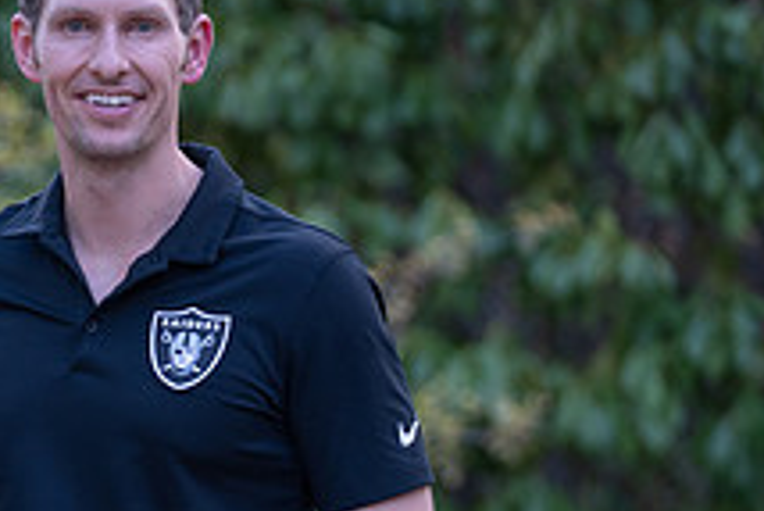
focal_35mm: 369
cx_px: -25
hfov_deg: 5.6
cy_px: 498
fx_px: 7836
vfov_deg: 3.7
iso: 640
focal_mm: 136
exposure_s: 1/320
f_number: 2.8
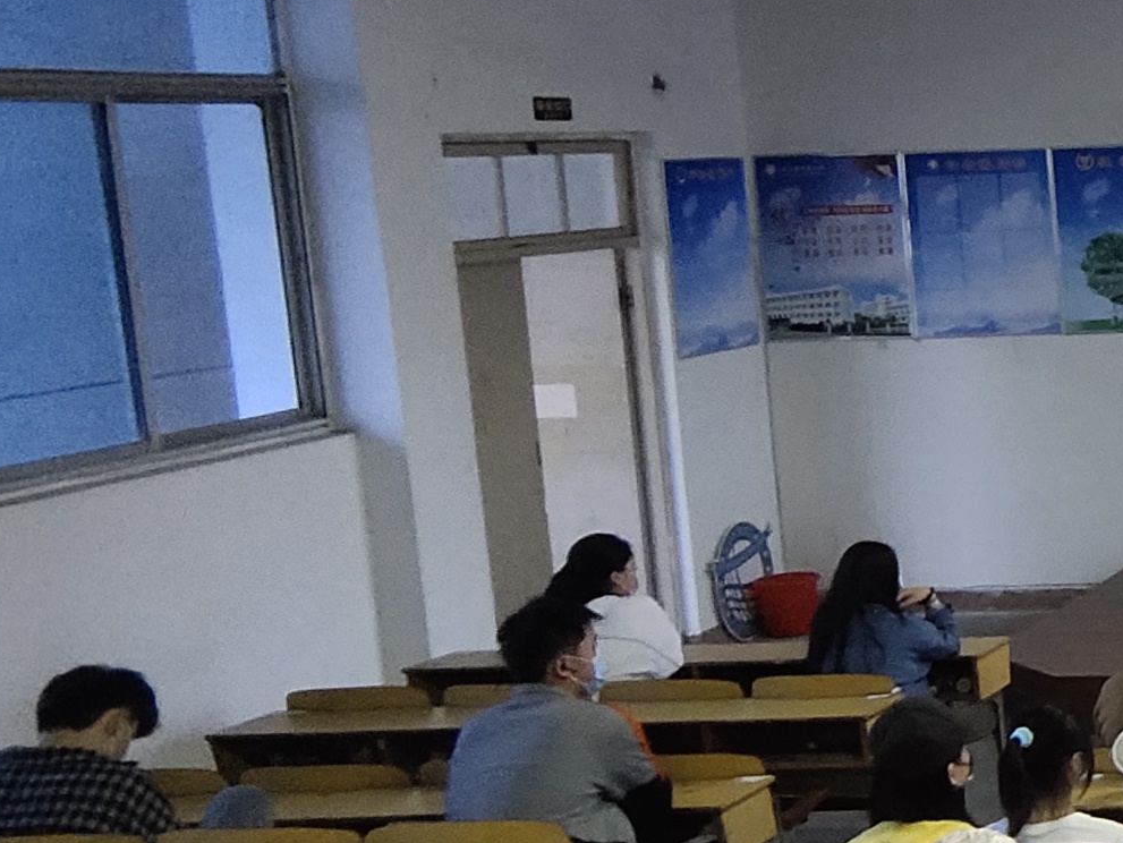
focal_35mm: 61
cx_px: 1834
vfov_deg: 24.0
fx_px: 1980
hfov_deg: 23.1
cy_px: 373
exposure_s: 1/33
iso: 706
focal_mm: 2.04
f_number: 2.4
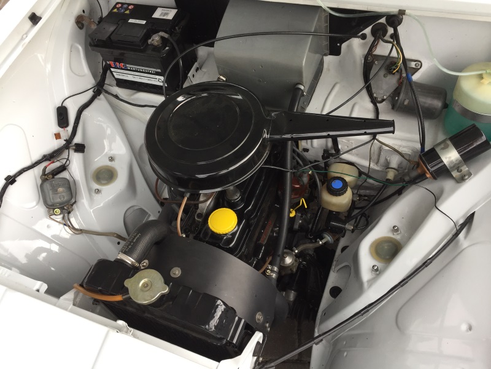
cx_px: 246
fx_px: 411
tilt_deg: -56.7
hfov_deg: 61.7
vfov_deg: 48.2
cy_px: 184
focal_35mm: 29
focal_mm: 4.15
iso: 40
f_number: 2.2
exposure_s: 1/100
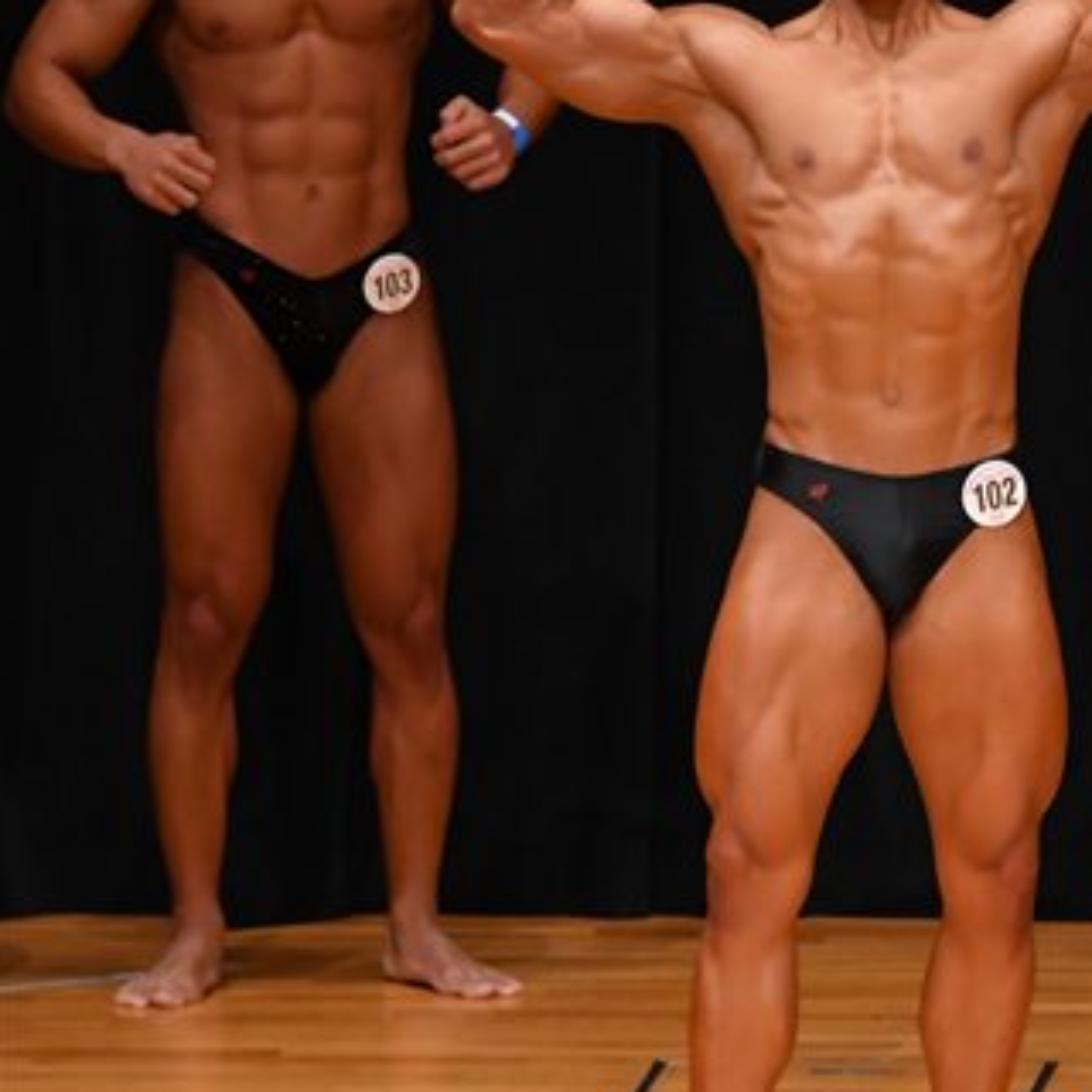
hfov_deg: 3.0
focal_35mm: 586
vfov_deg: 3.0
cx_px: 1319
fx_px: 20915
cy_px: 519
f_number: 5.6
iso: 3200
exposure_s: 1/400
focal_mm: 190
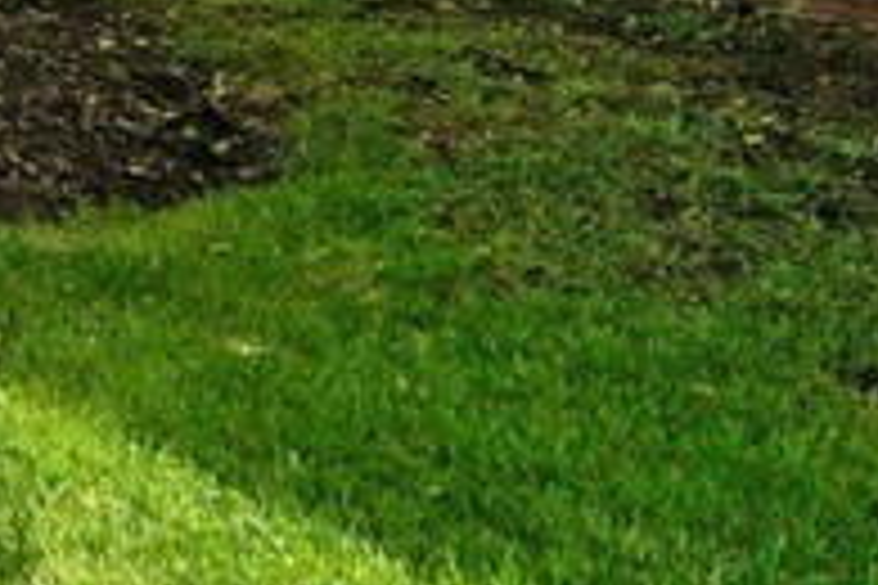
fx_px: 2170
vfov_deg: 13.2
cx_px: -1207
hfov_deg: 14.8
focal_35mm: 89
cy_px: -592
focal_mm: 16
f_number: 8
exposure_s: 1/500
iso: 250
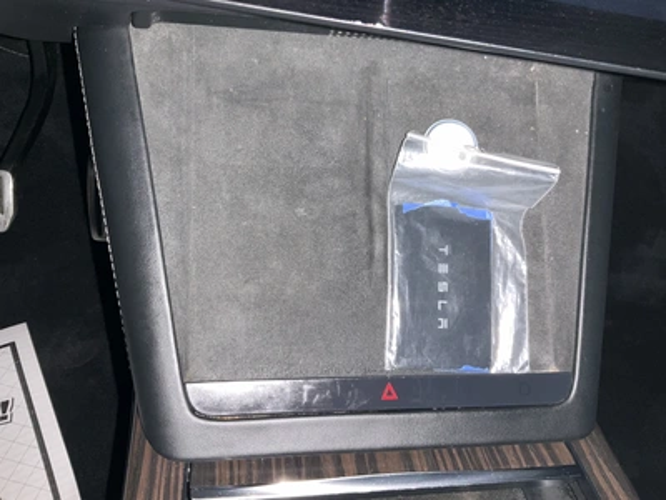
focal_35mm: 29
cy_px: 250
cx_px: 333
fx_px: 558
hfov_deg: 61.7
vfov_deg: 48.2
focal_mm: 3
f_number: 1.8
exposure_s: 1/22
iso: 50
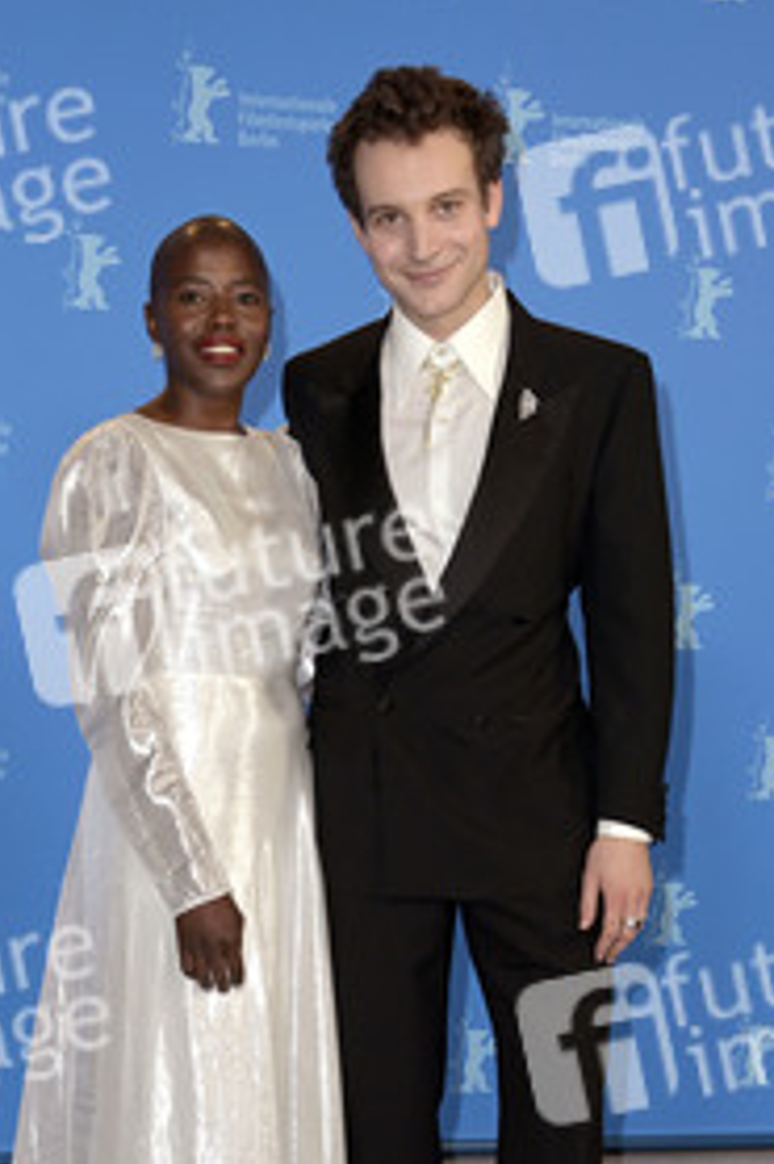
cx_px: 351
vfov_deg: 29.0
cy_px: 816
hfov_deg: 19.7
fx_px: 2228
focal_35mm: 69
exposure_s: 1/250
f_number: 5.6
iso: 1000
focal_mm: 48
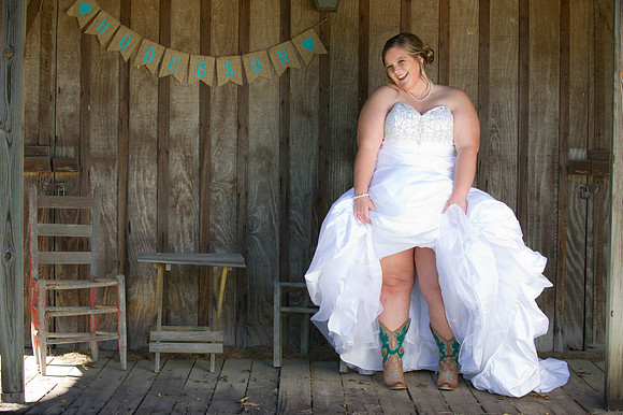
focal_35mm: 75
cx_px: 312
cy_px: 208
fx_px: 1297
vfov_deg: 18.2
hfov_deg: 27.0
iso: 200
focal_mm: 75
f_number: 4
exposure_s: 1/125
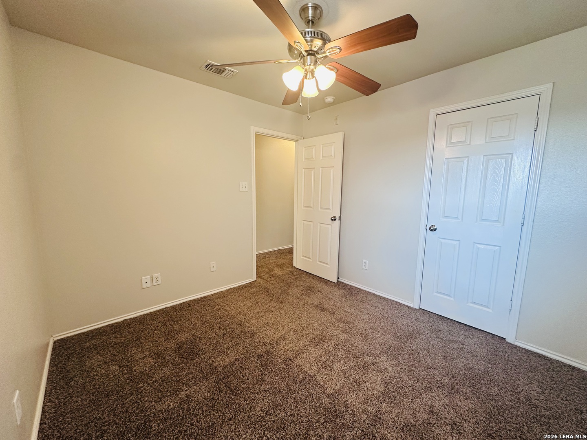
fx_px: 237
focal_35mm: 14
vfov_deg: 85.7
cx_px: 294
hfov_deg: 102.1
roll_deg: -0.7
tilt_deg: -5.8
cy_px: 220
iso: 160
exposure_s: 1/60
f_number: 2.2
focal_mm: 2.22
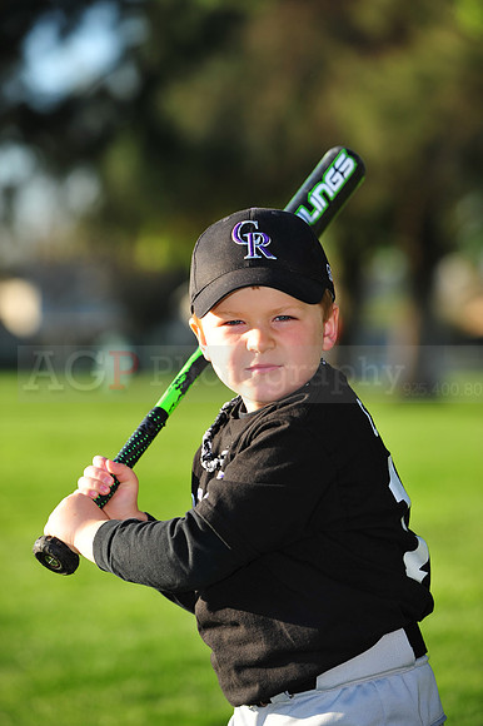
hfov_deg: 9.5
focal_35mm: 145
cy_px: 363
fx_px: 2921
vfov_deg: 14.2
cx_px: 242
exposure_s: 1/640
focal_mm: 145
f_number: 4.5
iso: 200
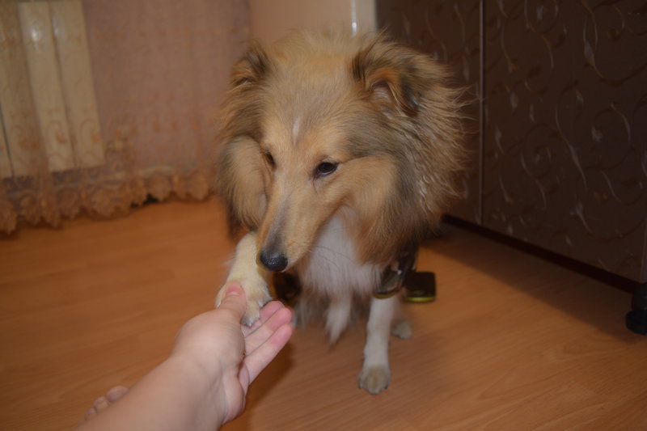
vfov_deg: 43.6
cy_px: 216
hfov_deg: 61.9
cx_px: 324
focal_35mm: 30
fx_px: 539
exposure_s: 1/30
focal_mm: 20
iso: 360
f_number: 3.8
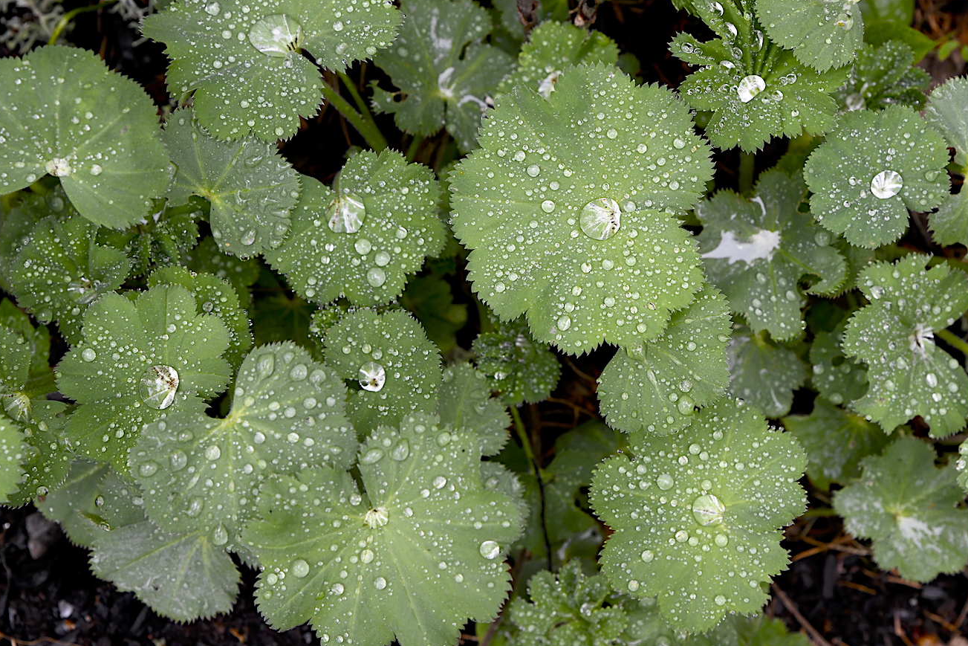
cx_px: 591
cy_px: 277
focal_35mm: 87
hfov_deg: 23.3
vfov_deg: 15.7
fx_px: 2339
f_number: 6.3
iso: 1600
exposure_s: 1/250
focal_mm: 70
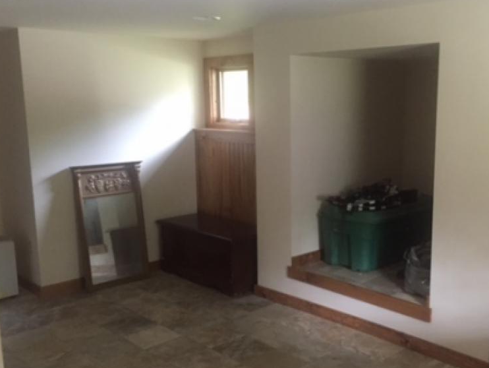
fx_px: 566
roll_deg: -0.1
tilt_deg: -12.1
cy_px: 198
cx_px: 287
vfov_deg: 36.0
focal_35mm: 40
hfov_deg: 46.6
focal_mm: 4.15
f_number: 2.2
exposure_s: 1/15
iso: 320
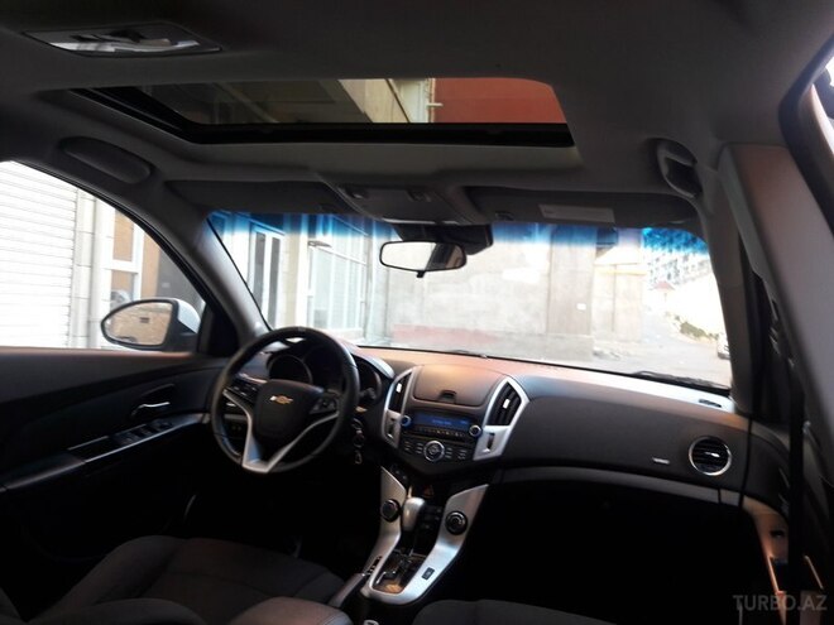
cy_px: 312
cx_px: 417
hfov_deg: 63.4
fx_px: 675
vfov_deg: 49.7
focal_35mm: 28
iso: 64
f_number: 1.9
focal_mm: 3.7
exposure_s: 1/33
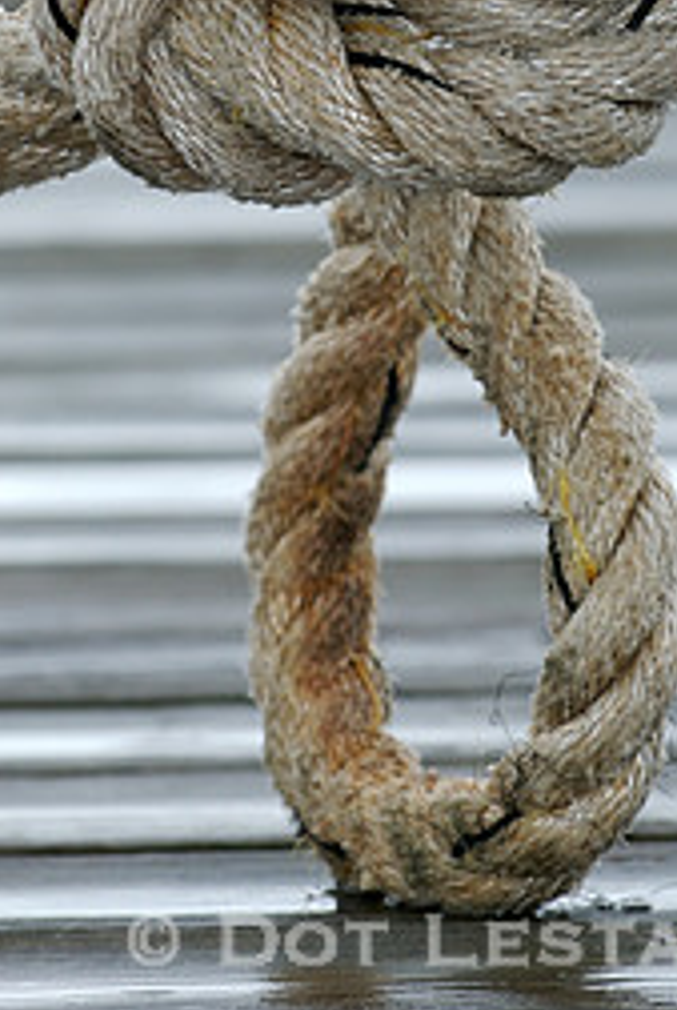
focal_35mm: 535
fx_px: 15029
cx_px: 467
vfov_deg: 3.8
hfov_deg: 2.6
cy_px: 120
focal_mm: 200
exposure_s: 1/200
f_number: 6.3
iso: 400
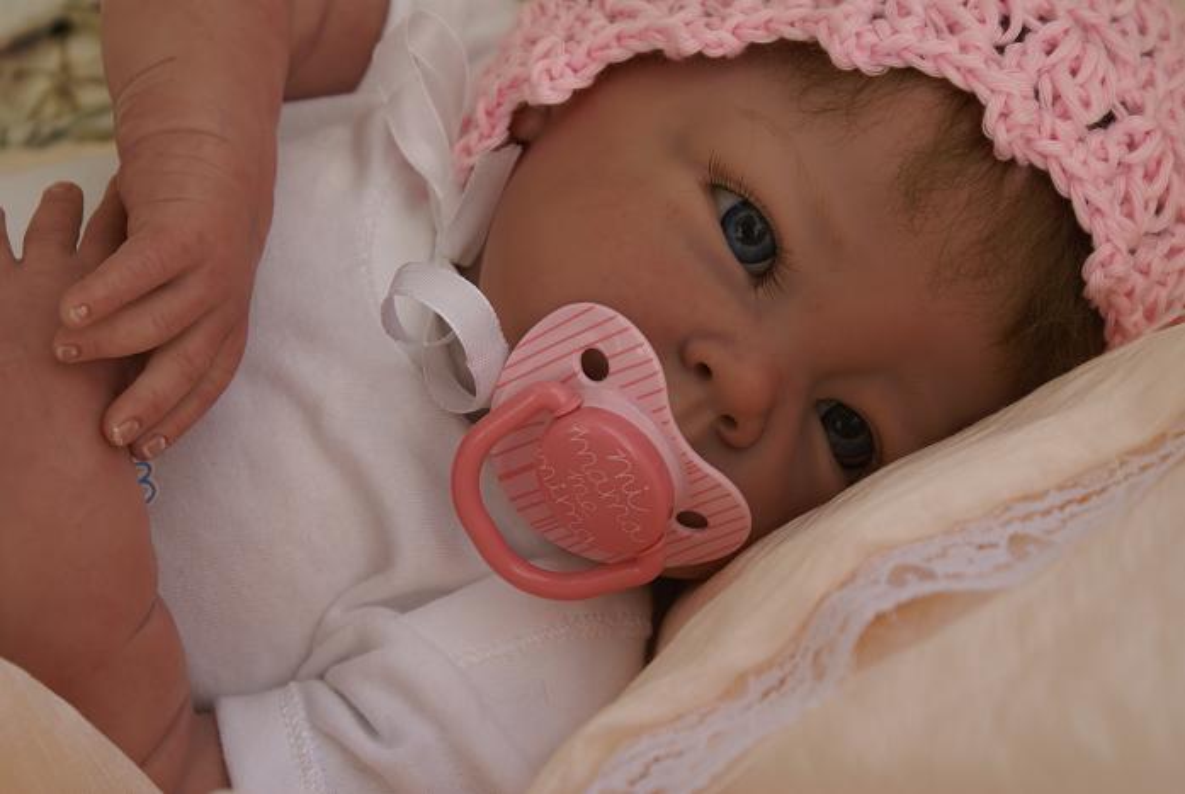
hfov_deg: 19.4
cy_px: 397
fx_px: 3461
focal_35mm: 105
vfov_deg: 13.1
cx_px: 592
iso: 100
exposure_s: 1/160
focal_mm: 70
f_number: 8
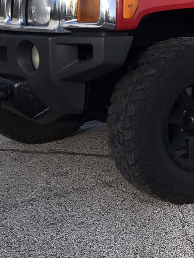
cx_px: 249
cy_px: 4
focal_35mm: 91
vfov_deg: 20.9
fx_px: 680
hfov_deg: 15.5
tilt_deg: -0.8
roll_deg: +1.6
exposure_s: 1/1294
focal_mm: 3.99
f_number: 1.8
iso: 20
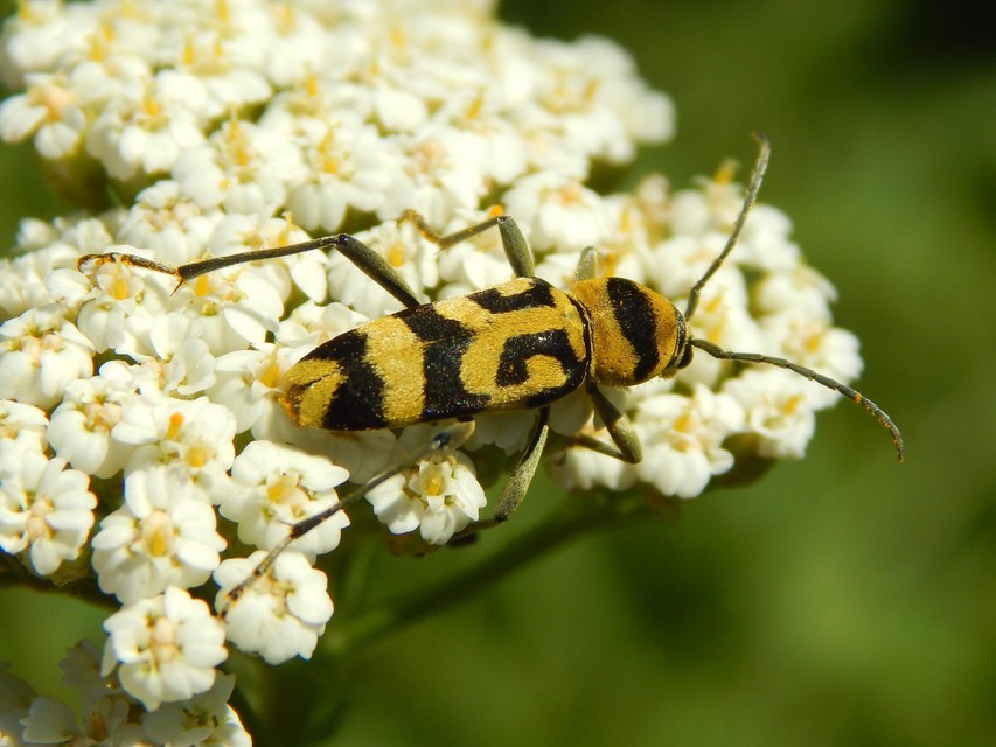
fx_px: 2993
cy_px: 374
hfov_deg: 18.9
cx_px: 498
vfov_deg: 14.2
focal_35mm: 104
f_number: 9
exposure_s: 1/400
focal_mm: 18.7
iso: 125
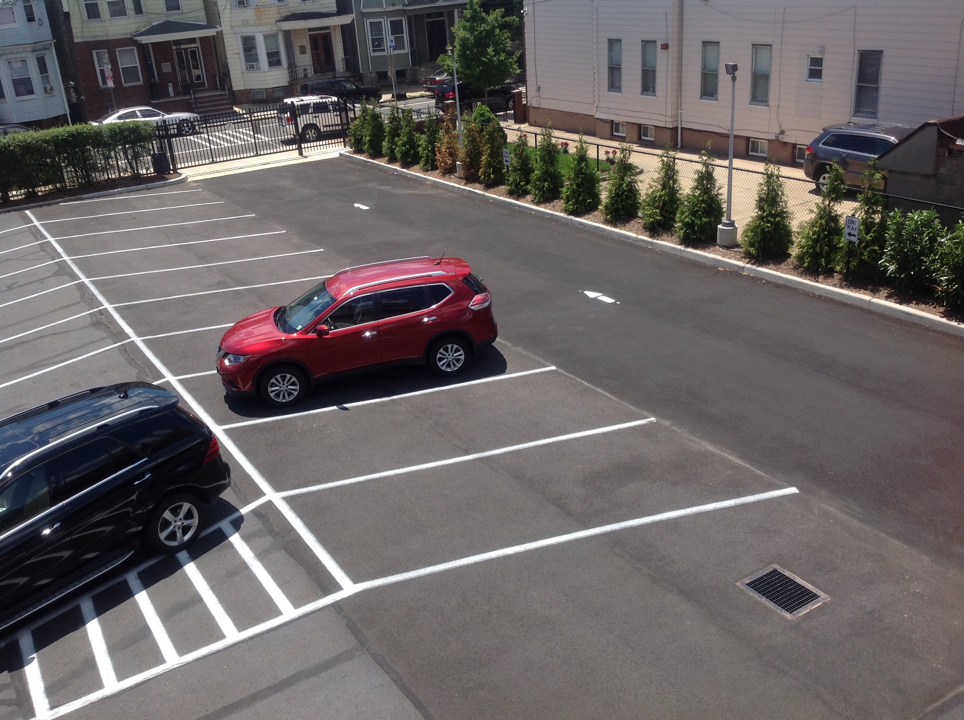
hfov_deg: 52.7
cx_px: 482
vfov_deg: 40.6
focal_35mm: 35
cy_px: 360
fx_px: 973
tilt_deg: -24.3
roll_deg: +2.0
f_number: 2.4
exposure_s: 1/1374
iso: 50
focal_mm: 4.28
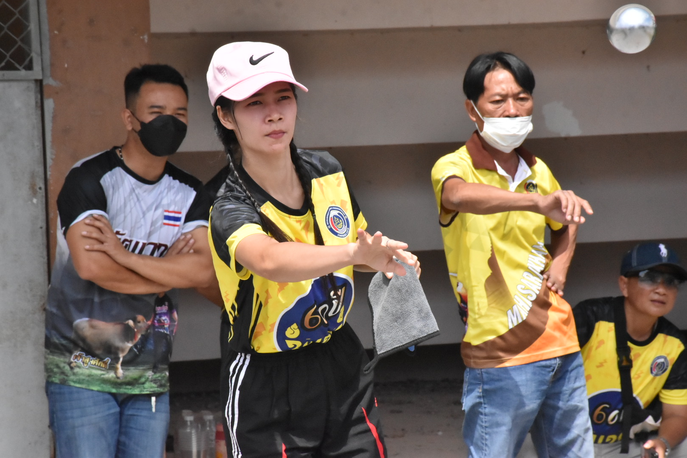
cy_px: 229
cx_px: 344
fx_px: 3320
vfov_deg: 7.9
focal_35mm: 174
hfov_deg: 11.8
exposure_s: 1/2500
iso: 3200
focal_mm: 116
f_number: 13
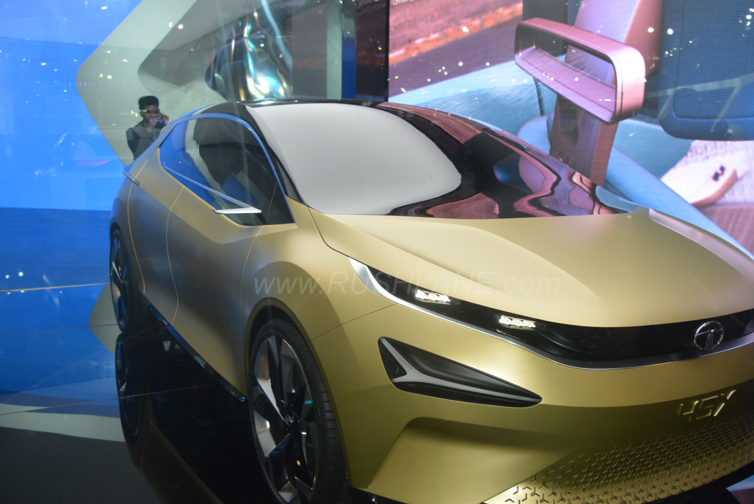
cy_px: 283
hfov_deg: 54.3
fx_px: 734
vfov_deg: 37.9
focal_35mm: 35
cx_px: 406
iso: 360
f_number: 3.8
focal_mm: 20
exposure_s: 1/125
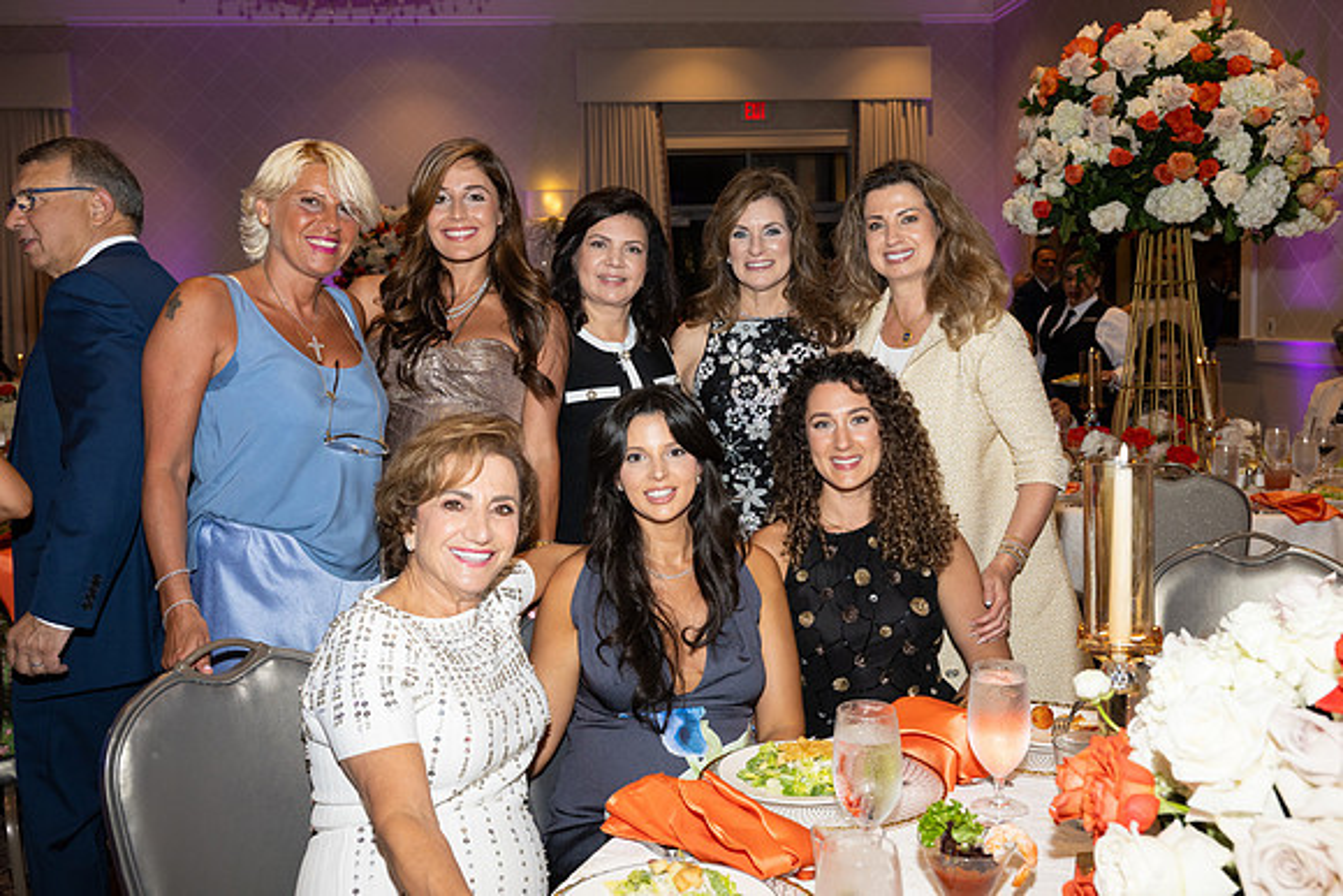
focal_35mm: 34
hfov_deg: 56.5
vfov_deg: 39.4
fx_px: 1250
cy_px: 448
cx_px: 672
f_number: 5.6
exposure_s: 1/100
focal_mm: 33.5
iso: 800
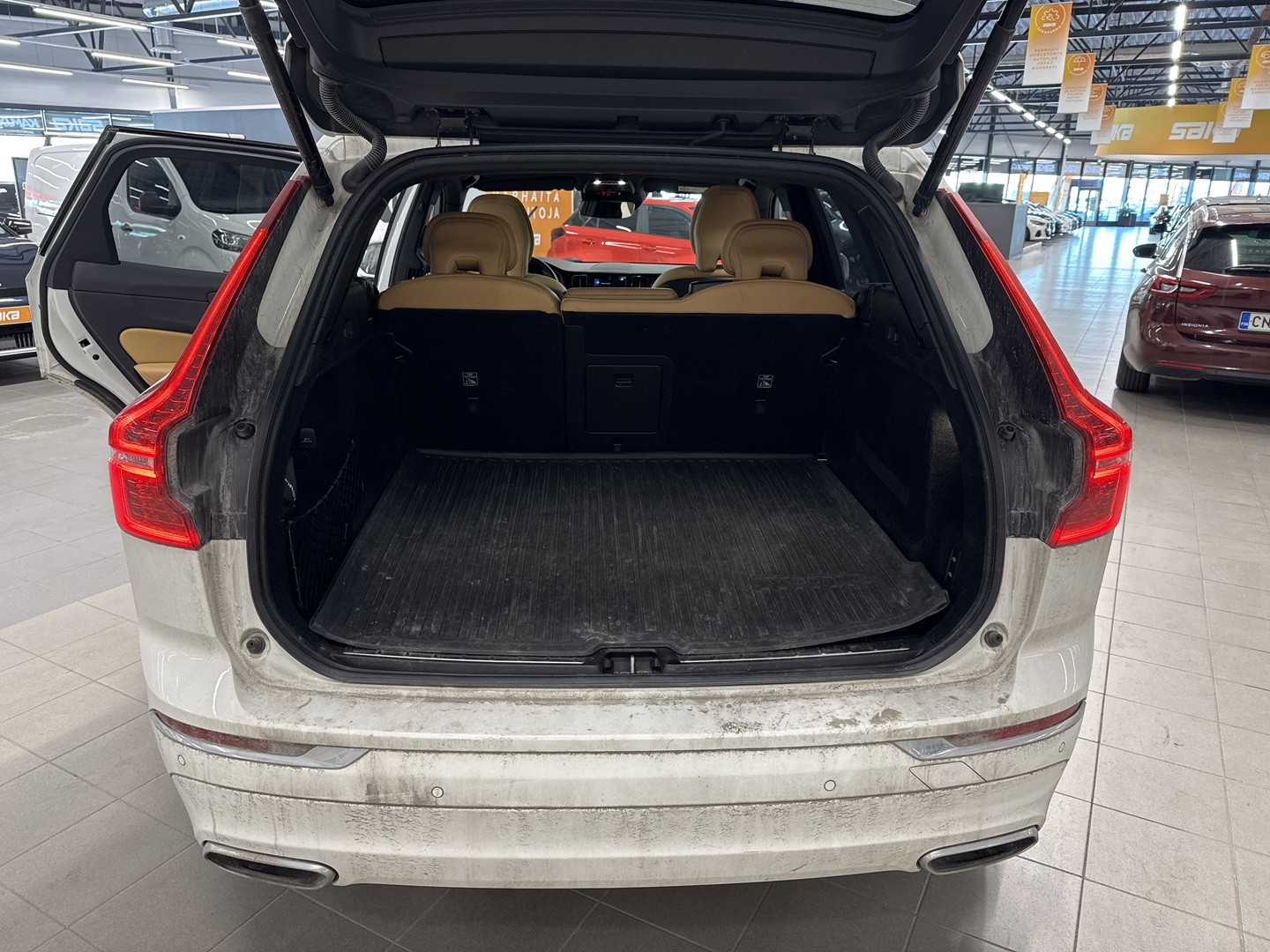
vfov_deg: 56.8
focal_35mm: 24
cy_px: 476
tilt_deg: -16.9
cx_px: 635
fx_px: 881
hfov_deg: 71.6
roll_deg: -1.6
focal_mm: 6.76
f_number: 1.78
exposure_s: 1/50
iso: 160
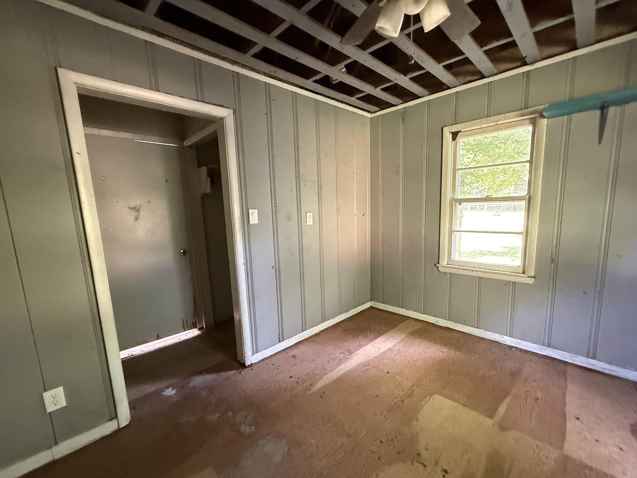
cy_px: 249
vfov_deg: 81.7
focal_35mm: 15
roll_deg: +1.2
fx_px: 276
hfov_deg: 98.1
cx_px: 334
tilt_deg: -8.4
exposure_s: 1/60
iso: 1000
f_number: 2.2
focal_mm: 2.22
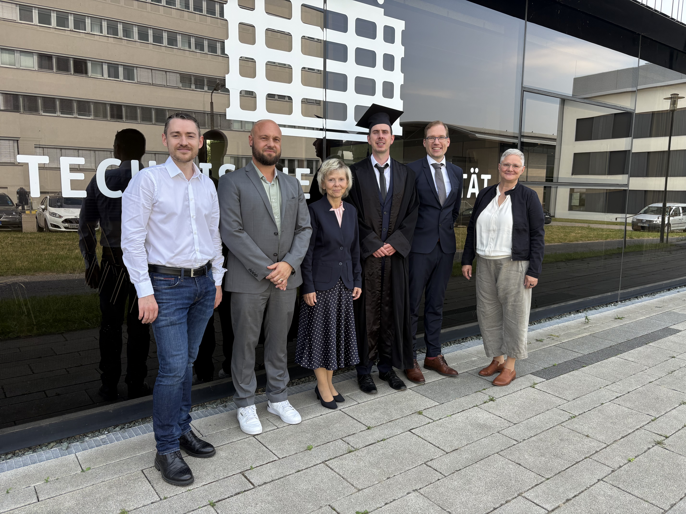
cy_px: 257
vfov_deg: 53.1
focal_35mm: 26
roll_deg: -0.6
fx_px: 515
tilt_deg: -7.8
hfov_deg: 67.3
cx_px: 343
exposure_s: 1/507
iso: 50
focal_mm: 5.96
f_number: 1.6
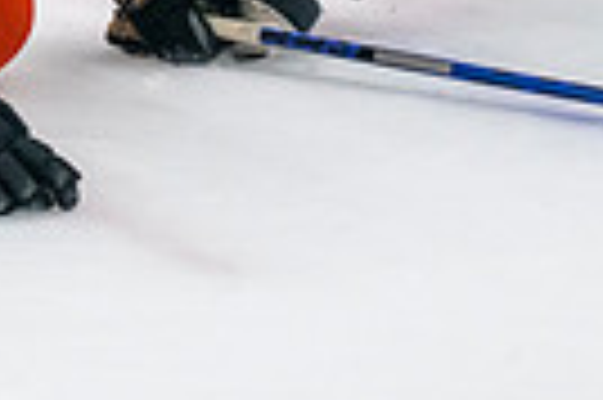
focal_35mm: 362
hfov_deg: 5.7
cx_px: -90
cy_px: -279
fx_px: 6056
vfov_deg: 3.8
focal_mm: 70
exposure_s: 1/640
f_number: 3.2
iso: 2500
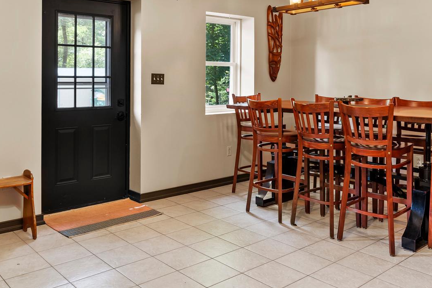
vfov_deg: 37.3
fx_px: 420
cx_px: 219
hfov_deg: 54.4
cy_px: 86
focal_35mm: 35
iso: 500
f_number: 8
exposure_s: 1/2
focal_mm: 18
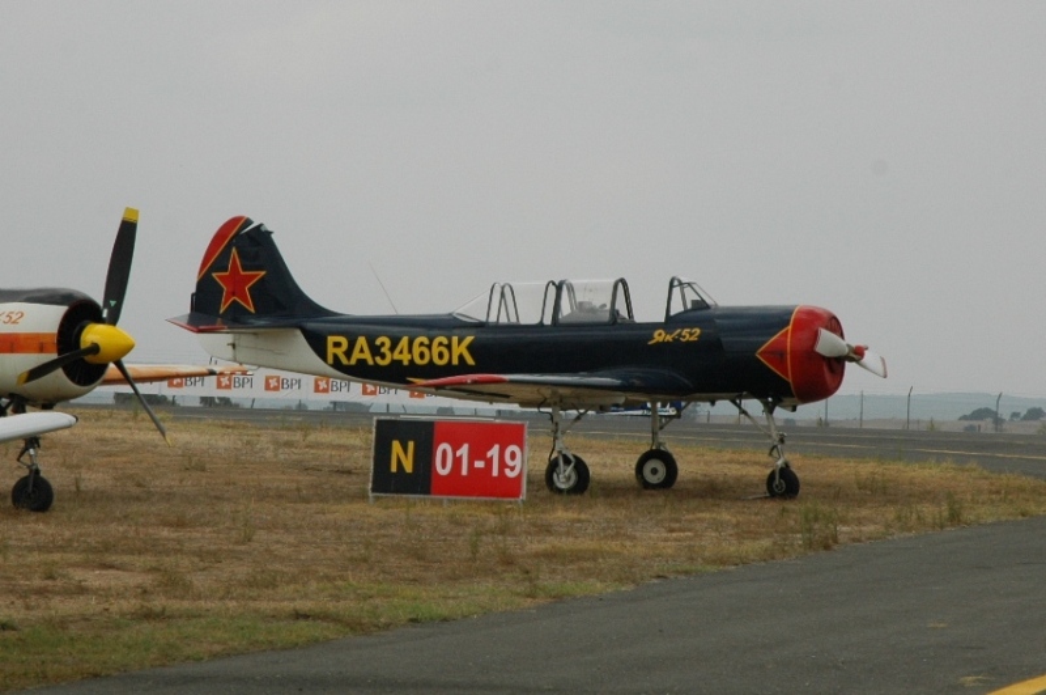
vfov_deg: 13.0
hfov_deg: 19.5
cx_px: 523
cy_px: 348
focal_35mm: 105
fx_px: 3046
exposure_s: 1/500
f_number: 10
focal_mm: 70
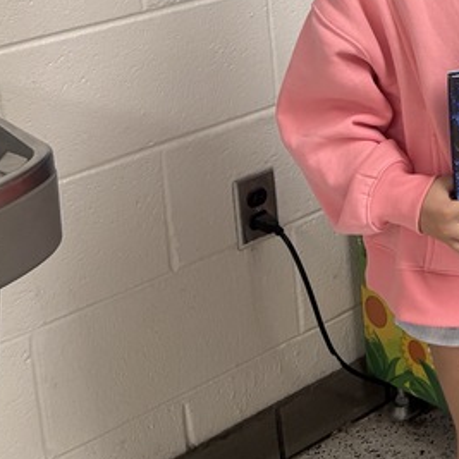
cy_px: -81
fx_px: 1320
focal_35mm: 88
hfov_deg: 16.5
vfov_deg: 18.7
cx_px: 829
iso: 125
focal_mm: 5.96
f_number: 1.6
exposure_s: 1/120
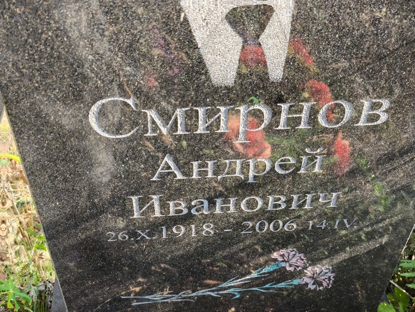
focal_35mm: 50
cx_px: 208
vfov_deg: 29.1
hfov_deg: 38.2
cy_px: 156
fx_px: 600
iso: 50
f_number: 1.7
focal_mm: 4.71
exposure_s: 1/120
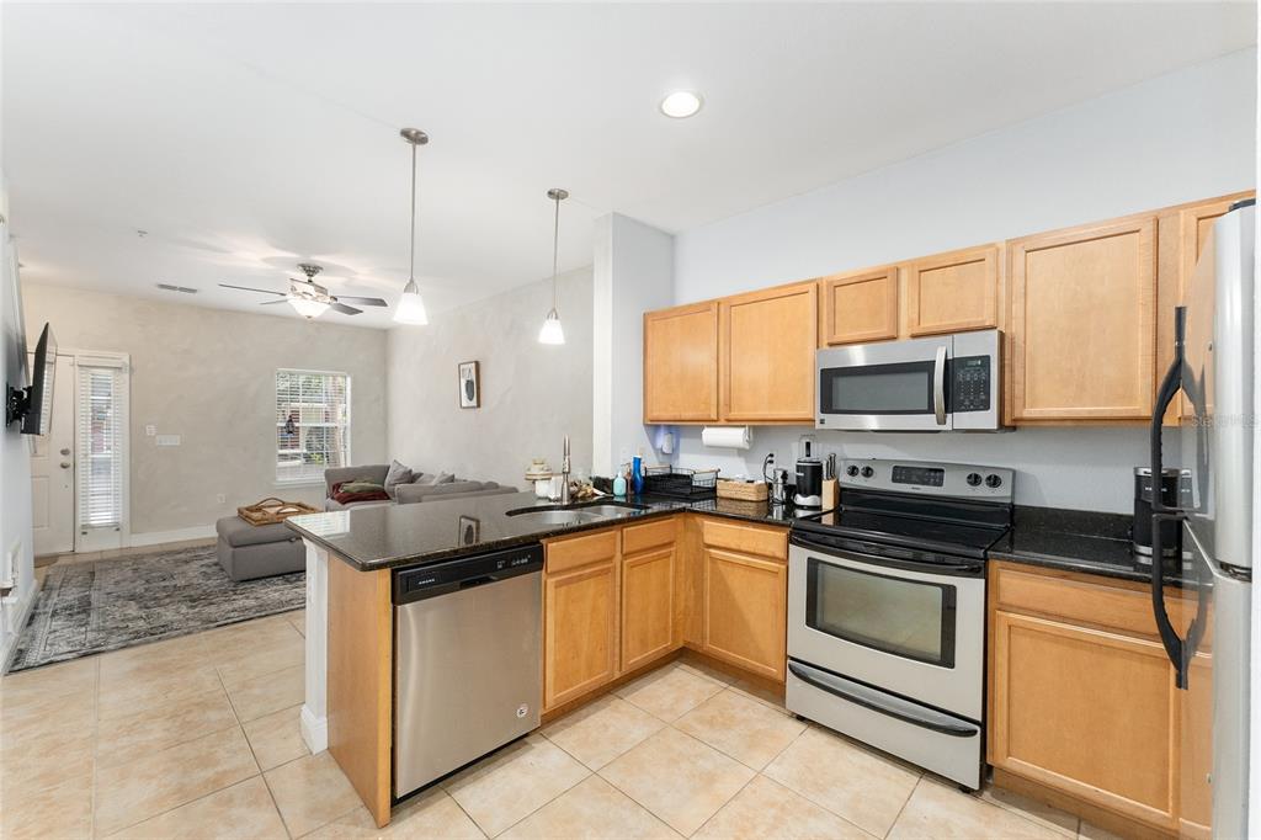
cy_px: 420
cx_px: 630
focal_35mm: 15
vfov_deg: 78.8
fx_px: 511
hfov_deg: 101.9
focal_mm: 14.6
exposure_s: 1/30
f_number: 7.1
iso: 5000
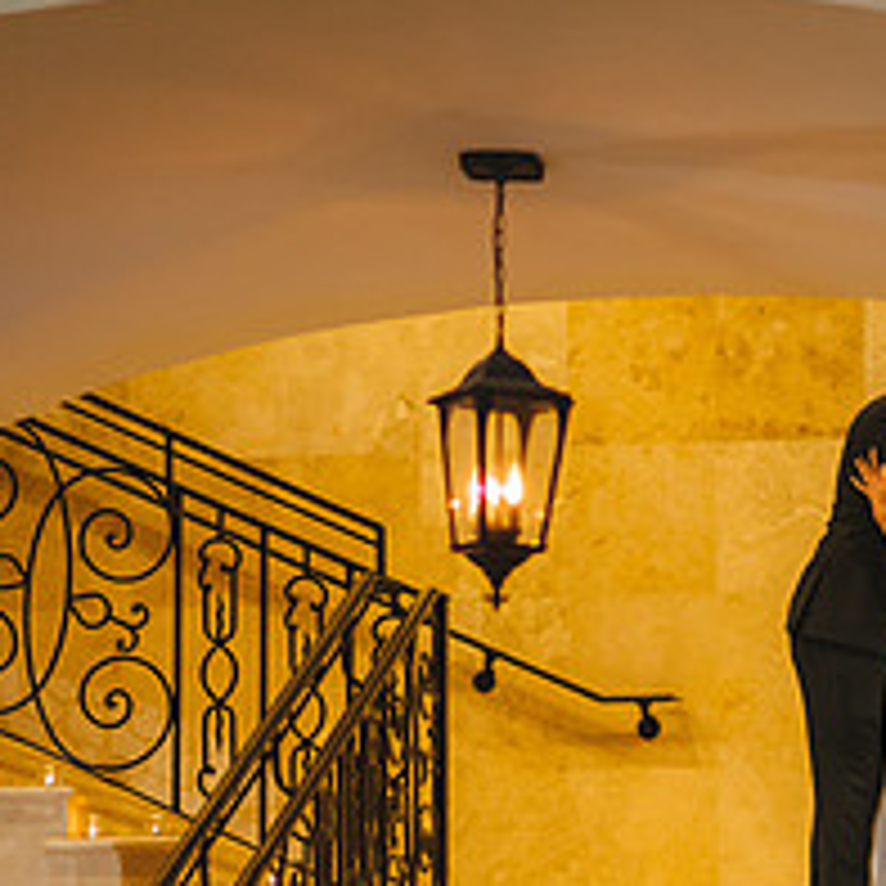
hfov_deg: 8.2
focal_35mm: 213
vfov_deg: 8.2
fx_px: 6168
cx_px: 917
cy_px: 830
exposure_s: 1/160
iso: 1600
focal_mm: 85
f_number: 2
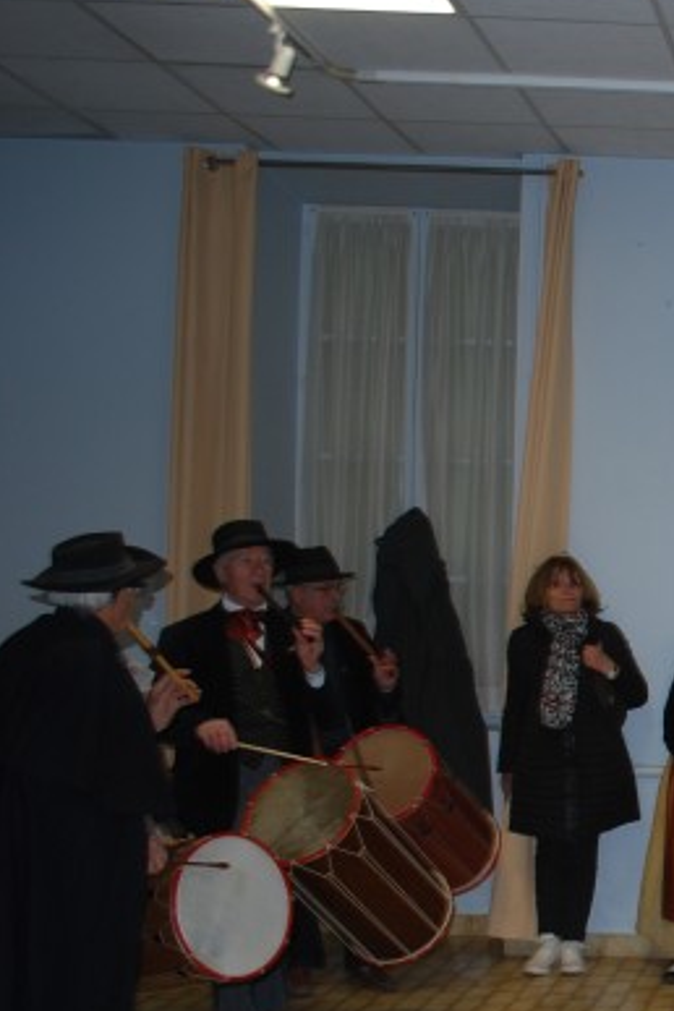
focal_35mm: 56
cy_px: 662
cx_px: 1035
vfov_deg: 35.3
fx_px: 1573
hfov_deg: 20.4
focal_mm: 18
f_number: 3.5
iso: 200
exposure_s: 1/60
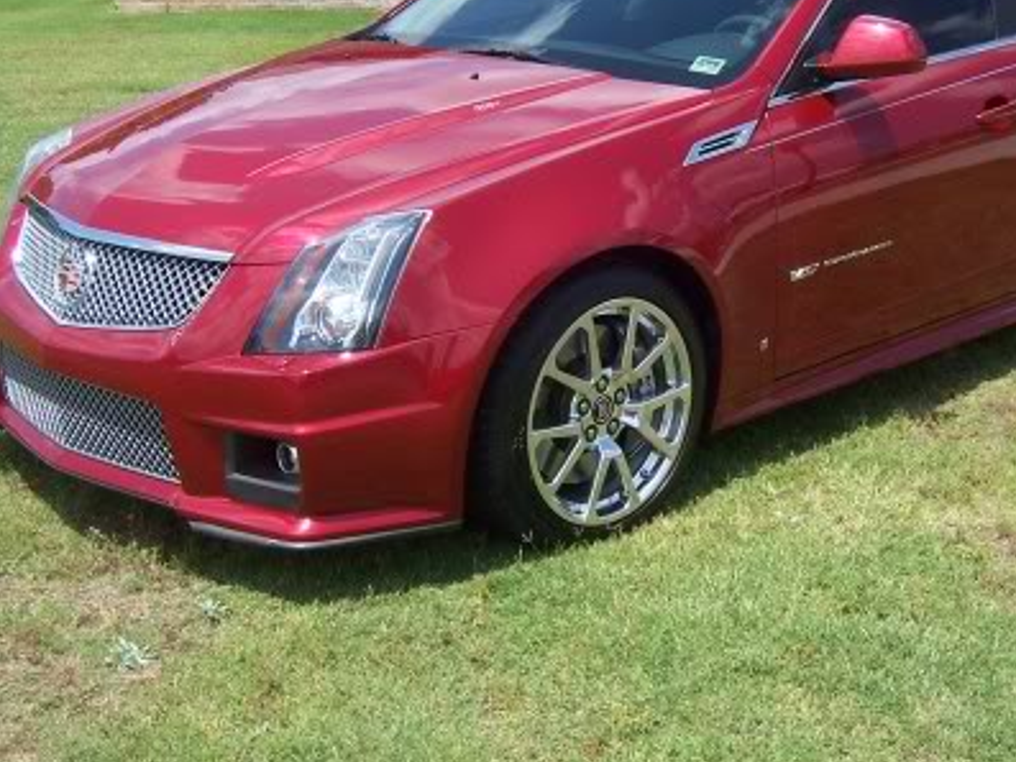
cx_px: 653
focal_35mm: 58
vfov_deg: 25.0
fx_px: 1703
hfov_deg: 33.0
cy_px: 205
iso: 80
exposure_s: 1/400
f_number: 4.5
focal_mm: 6.2
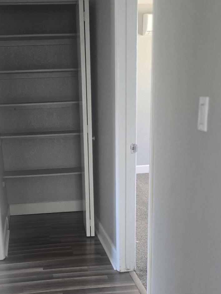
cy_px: 230
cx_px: 79
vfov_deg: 37.7
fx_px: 417
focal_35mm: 49
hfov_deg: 29.5
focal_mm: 6.3
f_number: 1.7
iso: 320
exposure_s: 1/120
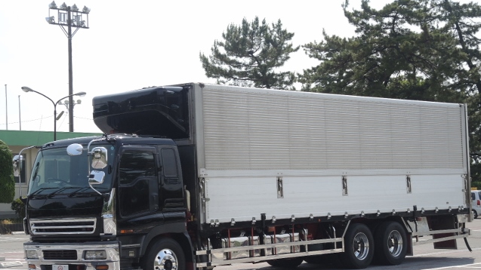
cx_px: 241
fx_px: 1033
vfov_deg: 14.9
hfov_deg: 26.2
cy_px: 174
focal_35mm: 81
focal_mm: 15.9
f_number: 3.2
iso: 80
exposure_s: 1/1000
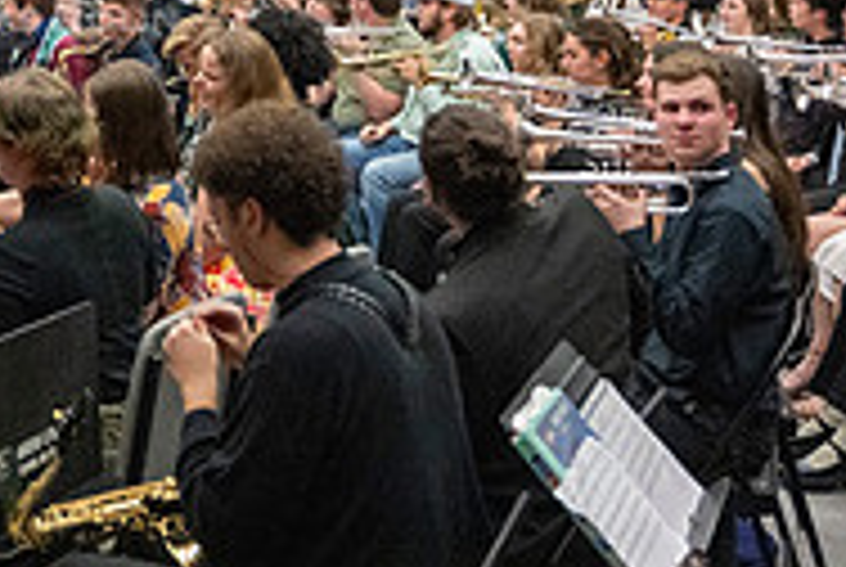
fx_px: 1742
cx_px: -9
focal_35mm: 74
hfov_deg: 25.9
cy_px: -182
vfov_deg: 17.3
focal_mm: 24
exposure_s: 1/500
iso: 10000
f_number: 4
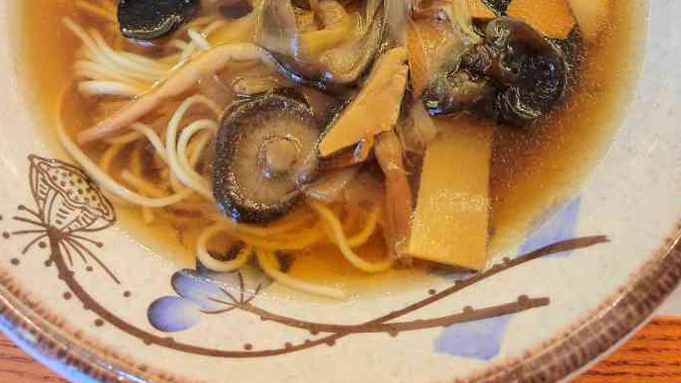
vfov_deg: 31.4
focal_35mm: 34
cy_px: -22
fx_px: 614
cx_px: 340
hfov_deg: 58.0
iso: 2703
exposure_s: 1/50
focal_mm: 5.52
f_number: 1.9
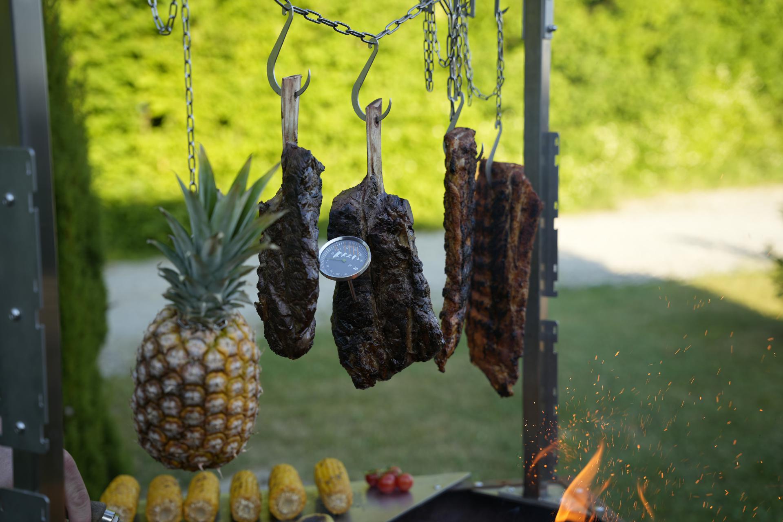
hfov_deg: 37.9
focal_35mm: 52
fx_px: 1142
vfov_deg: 25.8
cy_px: 261
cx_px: 392
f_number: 3.2
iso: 160
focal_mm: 52.5
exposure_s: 1/320
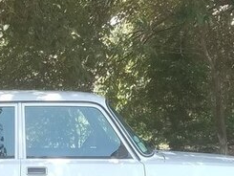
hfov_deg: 26.9
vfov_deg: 19.6
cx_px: 30
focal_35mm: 70
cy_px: 221
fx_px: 473
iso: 50
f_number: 1.7
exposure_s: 1/420
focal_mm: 4.2
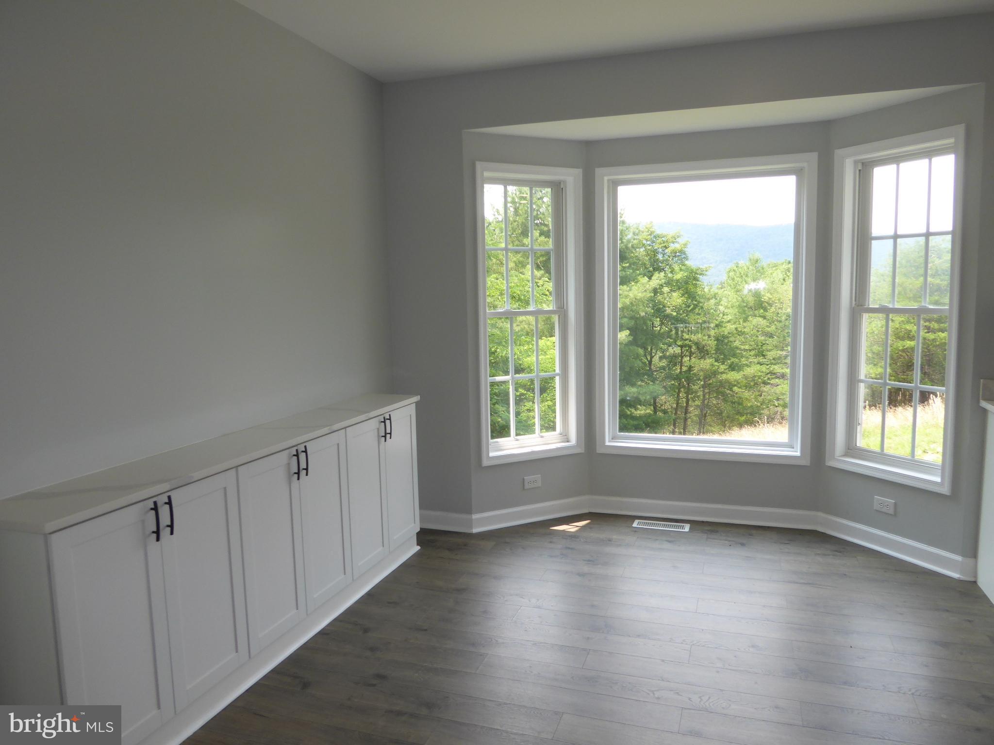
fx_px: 689
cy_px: 372
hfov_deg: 71.6
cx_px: 497
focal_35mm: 24
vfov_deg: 56.8
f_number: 4
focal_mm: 4.3
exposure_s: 1/80
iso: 100
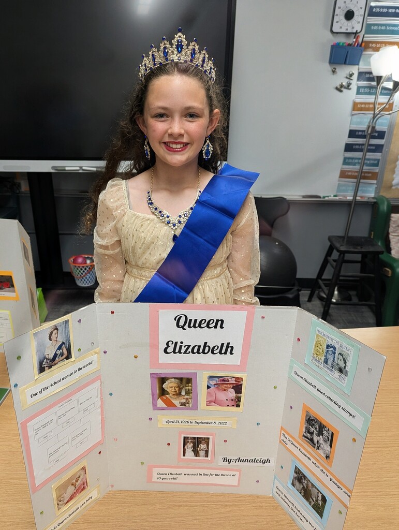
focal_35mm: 24
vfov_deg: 71.5
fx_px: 368
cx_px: 200
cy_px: 265
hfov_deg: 56.9
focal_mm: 6.81
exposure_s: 1/120
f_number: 1.85
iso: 278
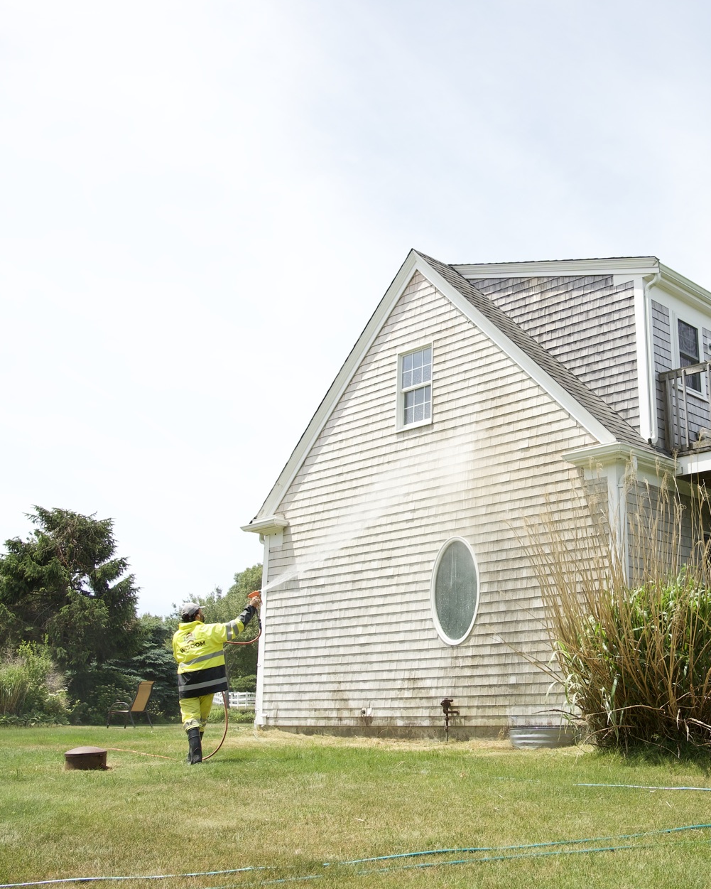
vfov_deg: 50.3
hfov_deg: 39.8
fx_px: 947
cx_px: 551
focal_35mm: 36
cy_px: 446
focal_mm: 17
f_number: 4.5
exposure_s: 1/2000
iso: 400
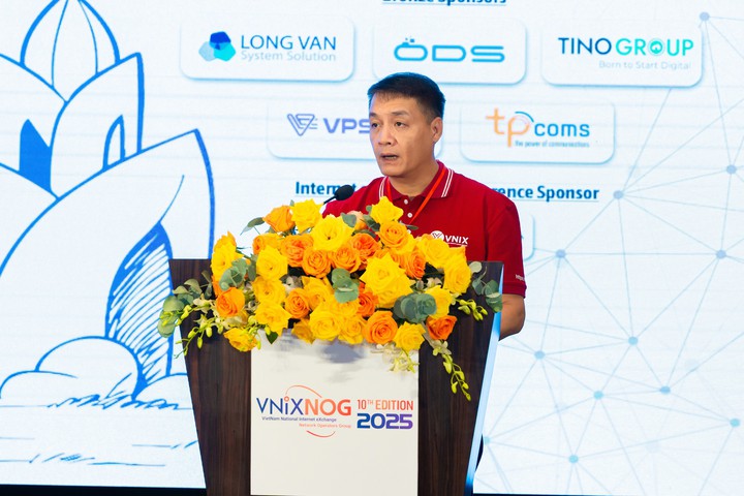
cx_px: 372
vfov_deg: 13.0
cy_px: 248
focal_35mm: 105
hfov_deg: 19.5
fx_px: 2170
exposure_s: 1/160
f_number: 4
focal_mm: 70
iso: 1000
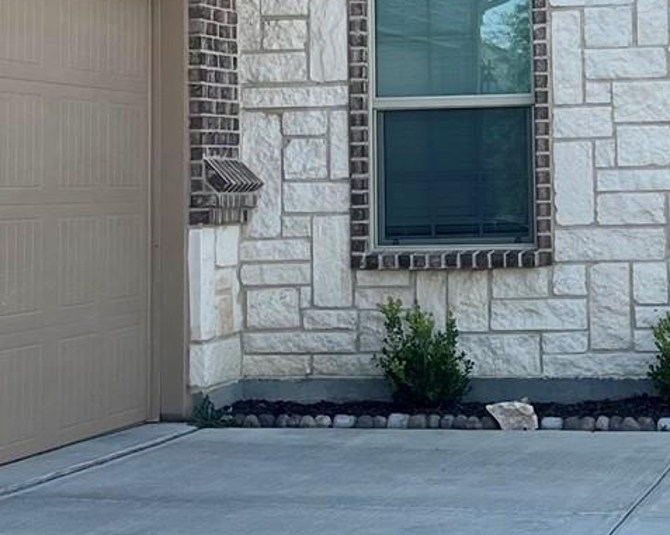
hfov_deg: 17.5
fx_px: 2160
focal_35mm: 109
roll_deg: +0.7
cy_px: 13
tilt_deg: +6.2
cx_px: 551
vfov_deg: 13.9
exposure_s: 1/1957
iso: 50
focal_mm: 5.1
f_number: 1.6
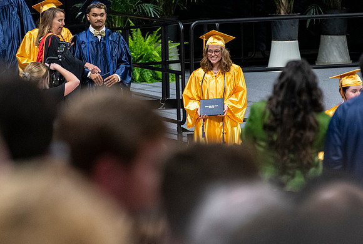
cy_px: 124
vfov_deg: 4.1
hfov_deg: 6.1
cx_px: 227
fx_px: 3413
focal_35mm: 337
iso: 2000
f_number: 4
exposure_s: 1/200
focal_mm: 190
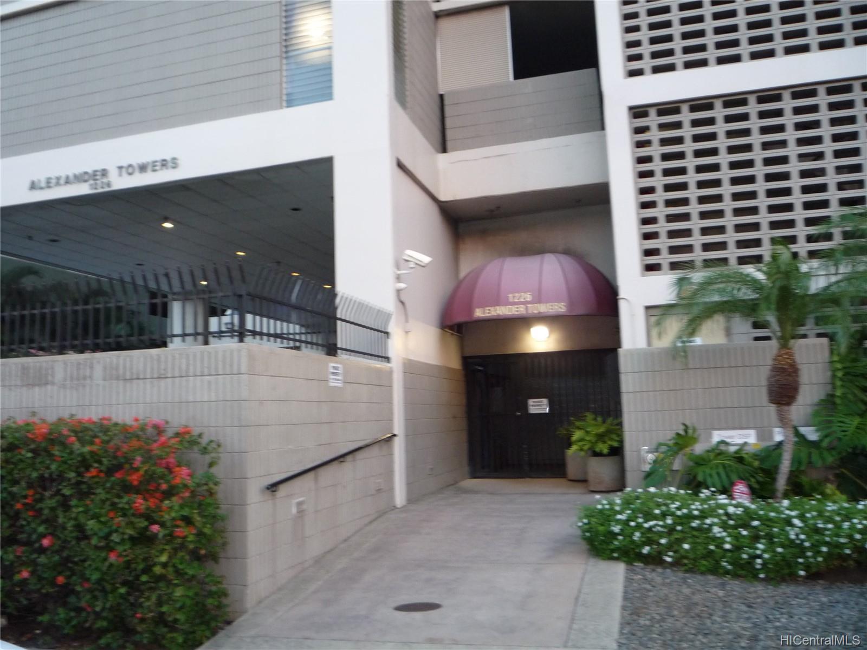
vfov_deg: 46.8
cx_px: 434
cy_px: 325
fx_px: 751
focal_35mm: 30
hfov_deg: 60.0
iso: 250
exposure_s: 1/30
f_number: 3.3
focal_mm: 5.2
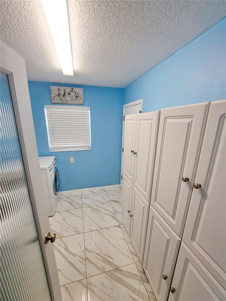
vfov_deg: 106.2
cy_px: 150
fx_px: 113
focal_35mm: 13
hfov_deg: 89.9
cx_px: 113
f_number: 2.2
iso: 50
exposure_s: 1/50
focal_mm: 1.74
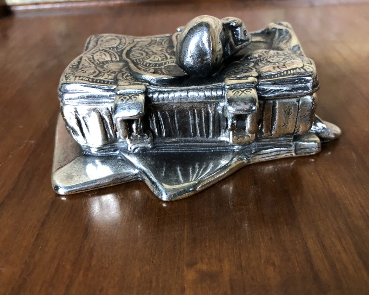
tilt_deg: -36.8
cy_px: 151
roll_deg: +2.8
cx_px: 195
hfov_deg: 58.7
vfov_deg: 48.5
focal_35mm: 30
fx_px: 328
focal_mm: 4
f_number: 1.8
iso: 100
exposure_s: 1/13
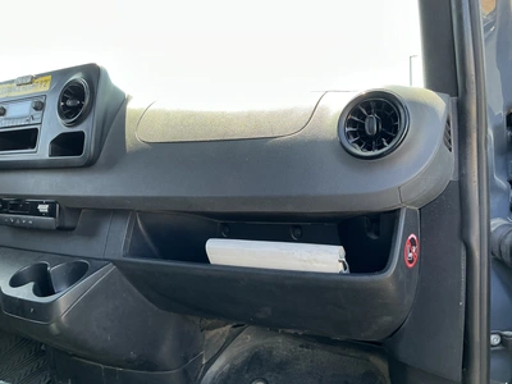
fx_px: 414
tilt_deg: -4.6
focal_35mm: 28
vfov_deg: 49.7
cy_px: 192
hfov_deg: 63.4
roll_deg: +2.7
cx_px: 256
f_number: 1.8
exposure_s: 1/122
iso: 25
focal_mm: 3
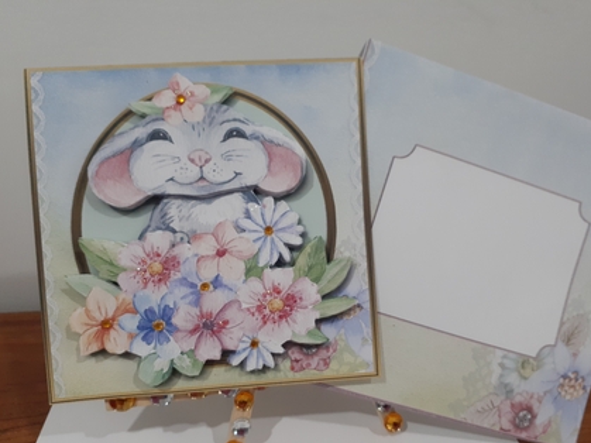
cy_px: 232
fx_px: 495
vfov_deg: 48.2
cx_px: 312
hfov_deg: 61.6
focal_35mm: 29
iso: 160
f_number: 1.9
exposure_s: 1/50
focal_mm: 3.6
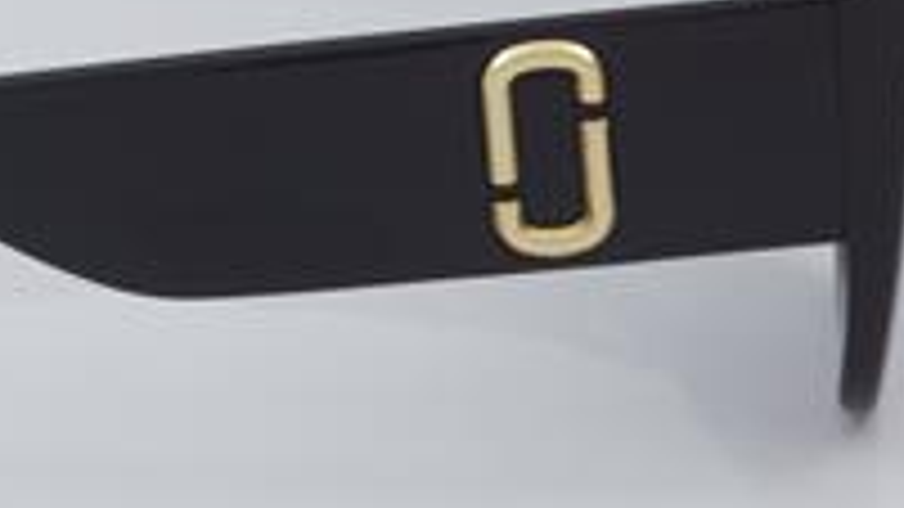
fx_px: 3739
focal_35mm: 156
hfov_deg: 13.7
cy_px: 31
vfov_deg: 7.7
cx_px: 85
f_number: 32
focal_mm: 50
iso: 100
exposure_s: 1/4
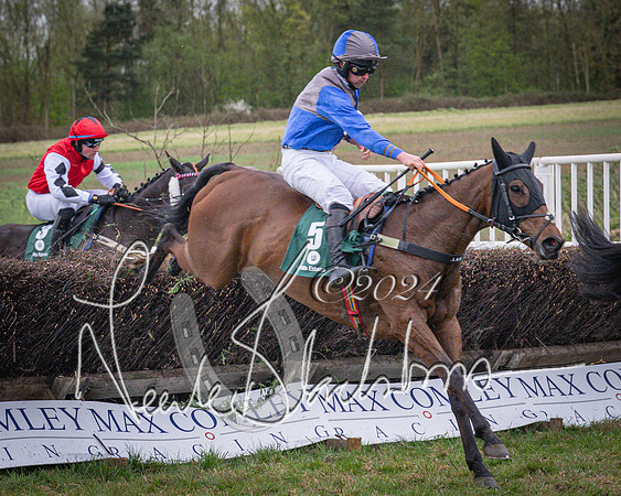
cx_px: 316
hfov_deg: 11.4
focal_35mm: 169
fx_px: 3109
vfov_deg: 9.1
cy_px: 230
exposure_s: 1/1000
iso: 1600
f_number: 4
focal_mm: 70
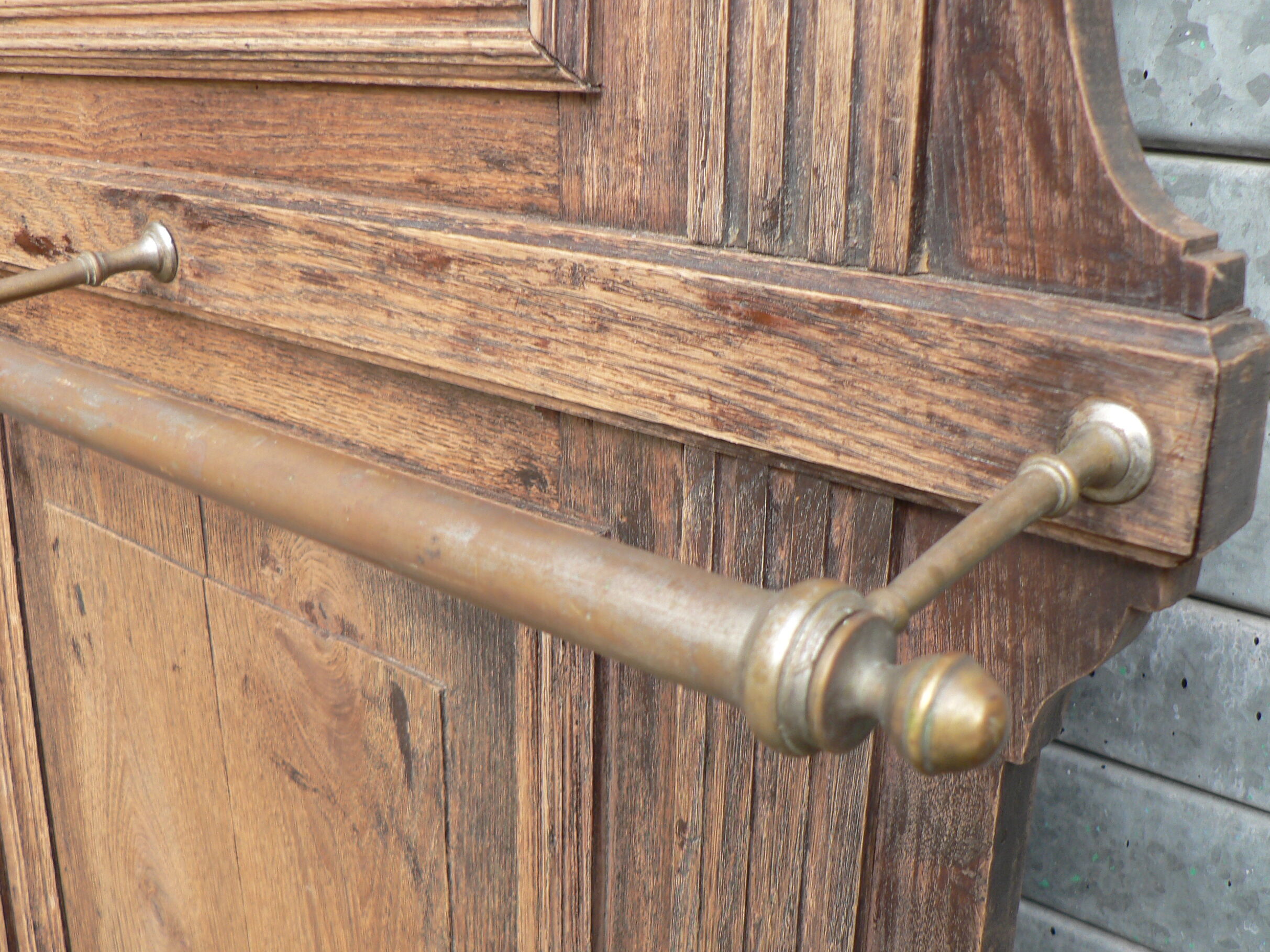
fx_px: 1394
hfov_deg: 49.0
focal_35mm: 38
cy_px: 493
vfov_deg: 37.7
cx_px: 637
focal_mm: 6
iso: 80
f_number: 2.8
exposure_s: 1/60
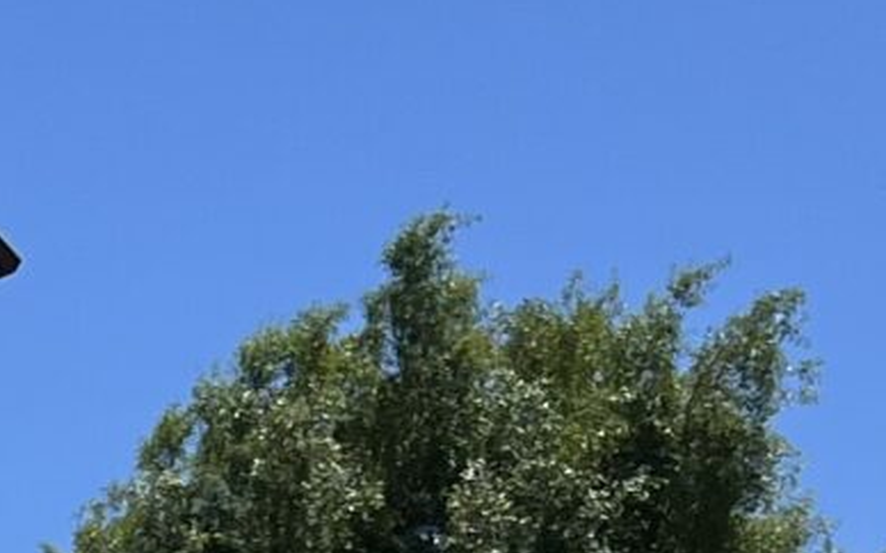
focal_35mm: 182
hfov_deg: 11.4
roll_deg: -0.5
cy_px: 1778
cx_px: 34
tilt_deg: -2.8
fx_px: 4392
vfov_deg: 6.5
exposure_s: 1/7463
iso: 50
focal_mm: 5.7
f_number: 1.5
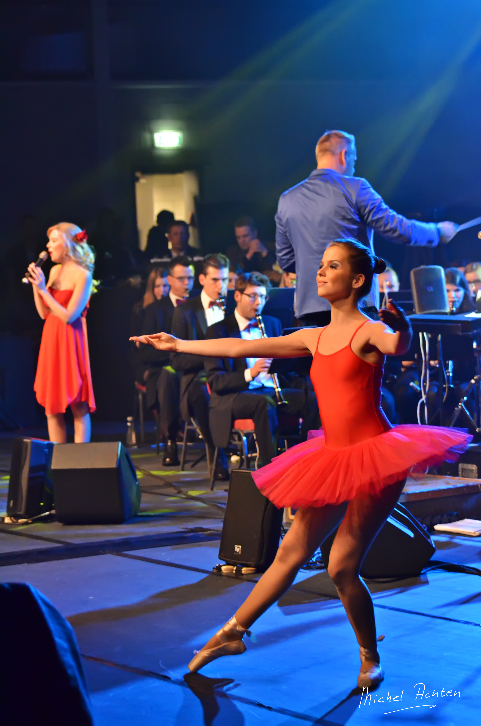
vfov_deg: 19.5
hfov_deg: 13.0
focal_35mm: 105
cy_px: 363
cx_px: 240
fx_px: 2114
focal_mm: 70
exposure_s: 1/80
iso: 2500
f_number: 4.5
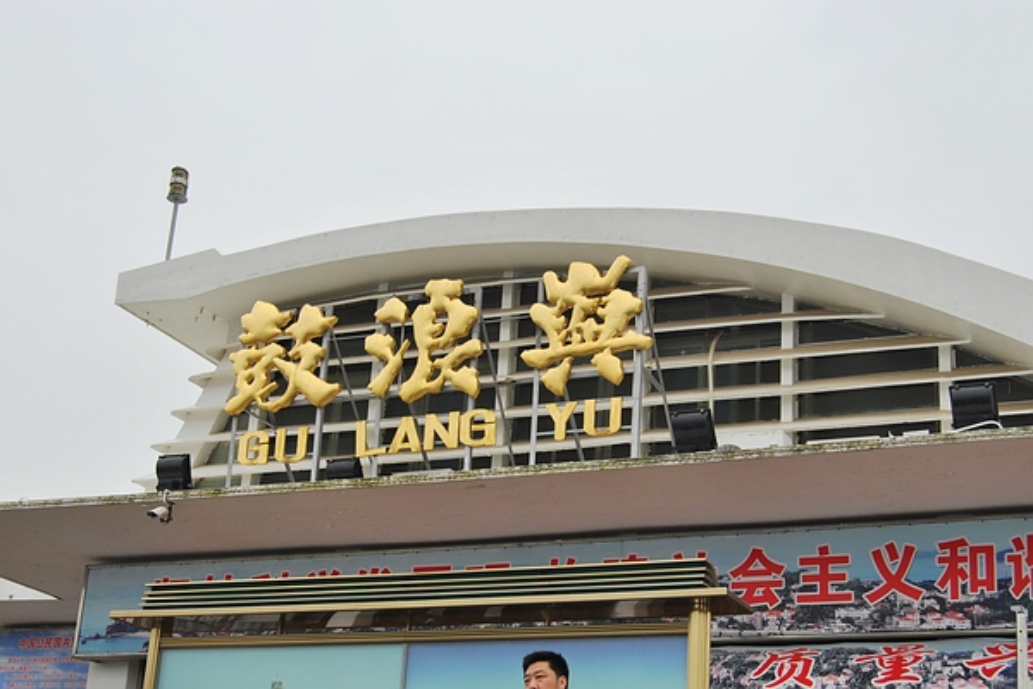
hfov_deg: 43.6
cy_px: 344
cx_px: 516
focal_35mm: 45
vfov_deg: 29.9
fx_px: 1291
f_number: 6.3
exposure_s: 1/200
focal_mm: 30
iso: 100
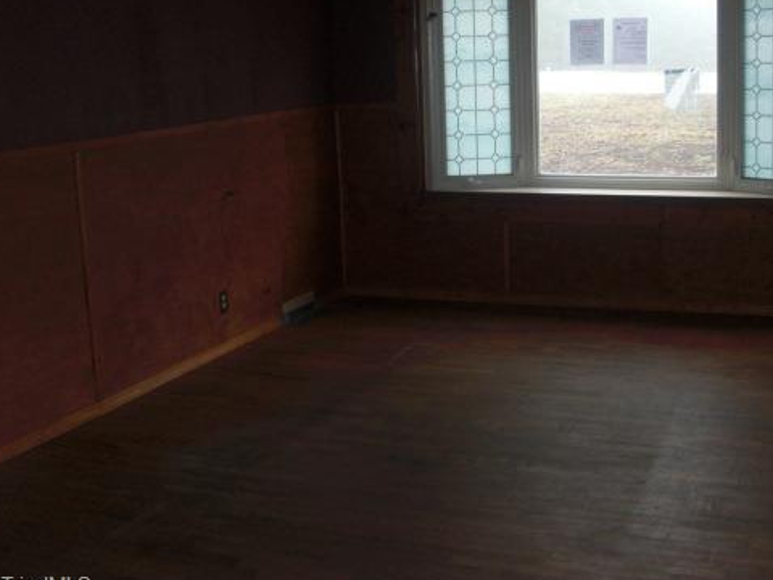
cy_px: 214
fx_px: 1072
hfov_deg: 39.4
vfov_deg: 30.1
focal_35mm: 48
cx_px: 491
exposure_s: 1/60
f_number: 2.8
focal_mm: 6.3
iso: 200
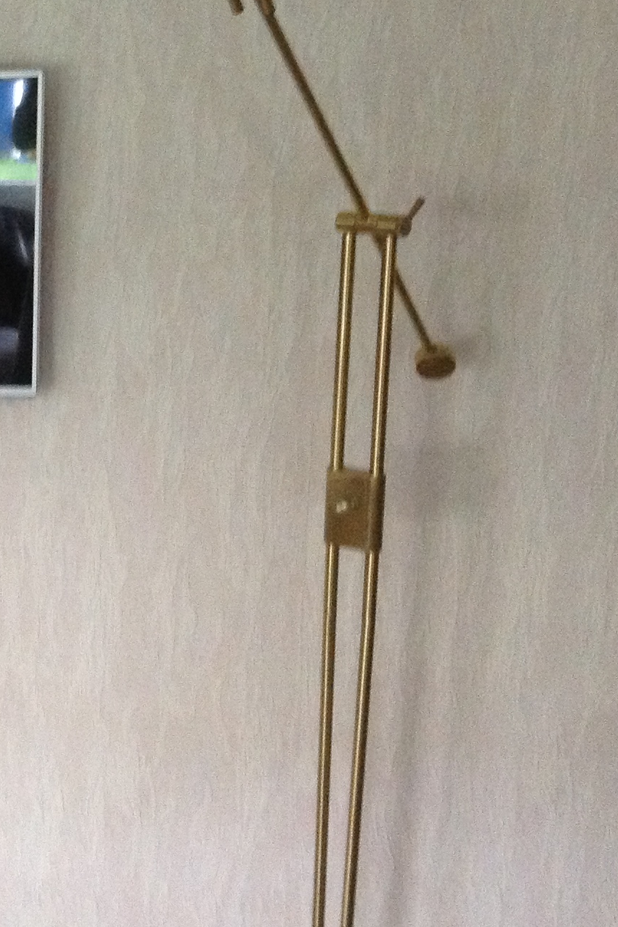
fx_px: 1881
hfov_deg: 17.4
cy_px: 442
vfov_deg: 27.7
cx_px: -211
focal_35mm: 73
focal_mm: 4.28
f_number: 2.4
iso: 320
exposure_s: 1/15
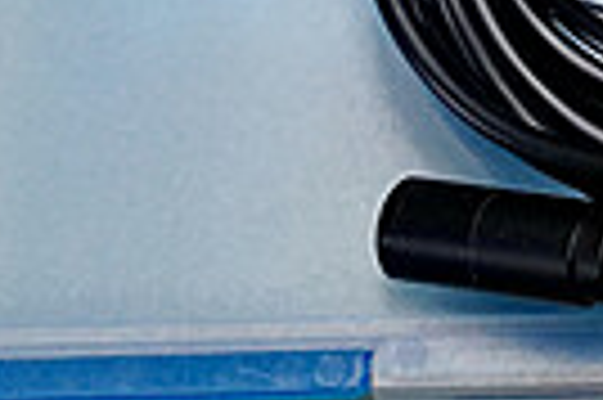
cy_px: -463
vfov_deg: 5.6
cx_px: 1251
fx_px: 3948
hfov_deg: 8.3
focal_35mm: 236
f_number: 5.6
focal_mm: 48
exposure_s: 1/200
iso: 6400
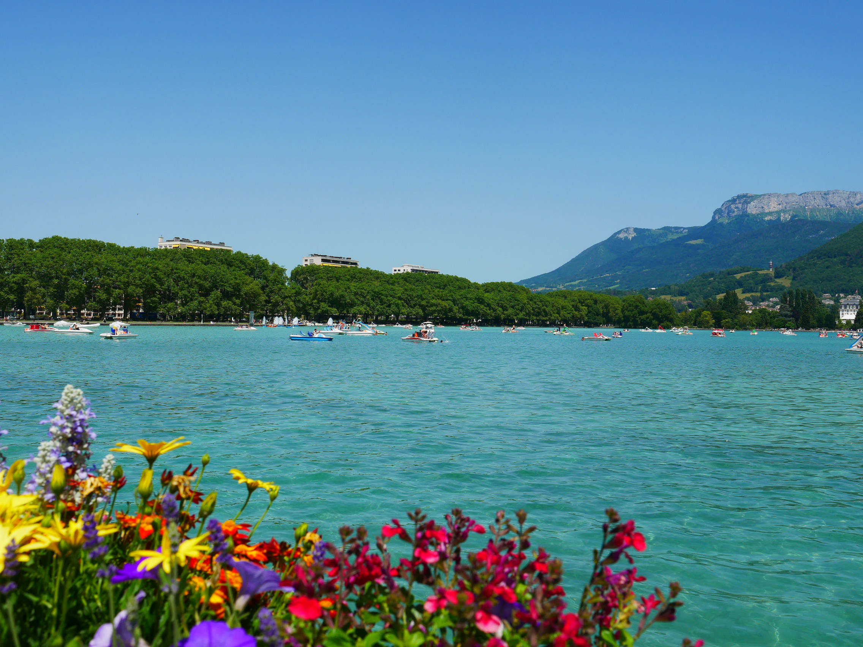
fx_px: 898
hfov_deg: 51.4
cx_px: 432
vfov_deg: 39.7
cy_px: 324
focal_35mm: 36
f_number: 8
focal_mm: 18
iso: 200
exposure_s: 1/640
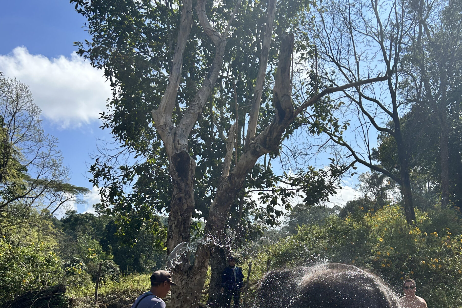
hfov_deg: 51.9
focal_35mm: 37
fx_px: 475
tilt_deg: +6.8
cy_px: 268
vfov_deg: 34.3
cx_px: 234
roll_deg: -0.2
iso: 50
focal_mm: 5.7
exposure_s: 1/4444
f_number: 1.5
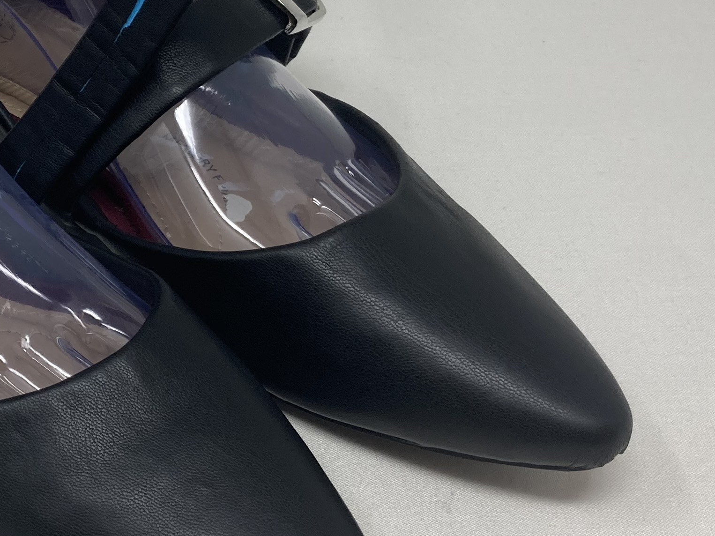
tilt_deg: -42.1
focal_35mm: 74
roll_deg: -1.5
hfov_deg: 25.1
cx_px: 0
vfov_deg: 19.8
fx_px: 1528
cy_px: 162
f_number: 1.8
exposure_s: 1/121
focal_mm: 3.99
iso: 25
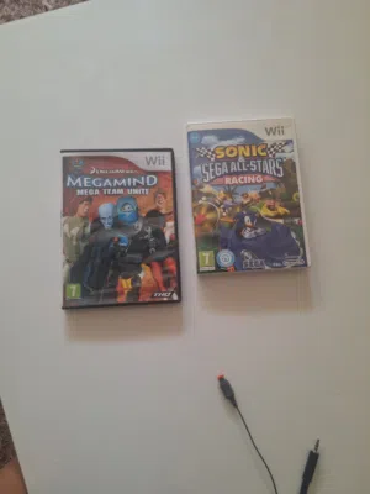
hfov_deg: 58.9
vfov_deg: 73.9
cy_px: 247
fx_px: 328
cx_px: 185
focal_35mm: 23
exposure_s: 1/50
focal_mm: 5.54
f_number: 1.8
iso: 100
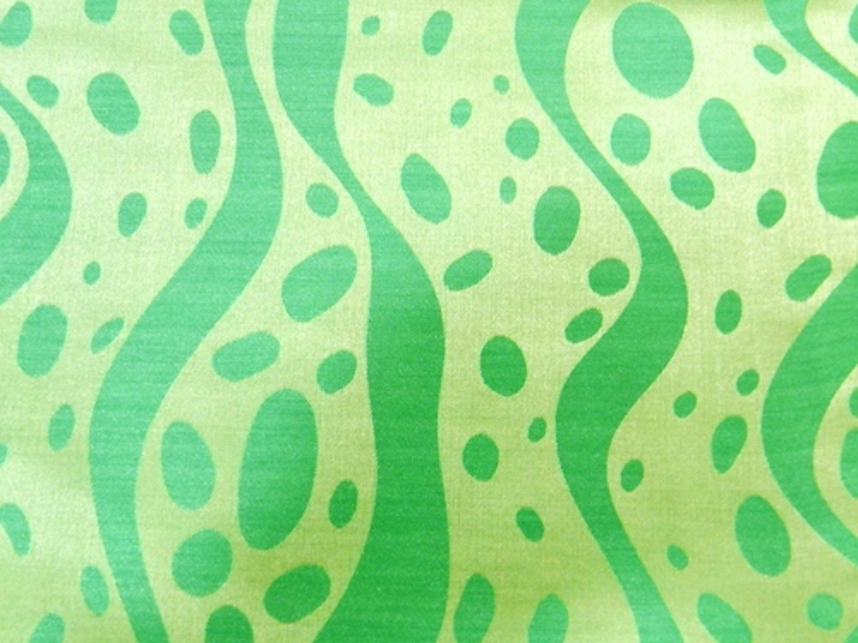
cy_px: 322
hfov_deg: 36.2
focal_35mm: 53
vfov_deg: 27.5
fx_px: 1314
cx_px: 429
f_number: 4.4
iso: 400
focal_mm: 9.4
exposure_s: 1/20
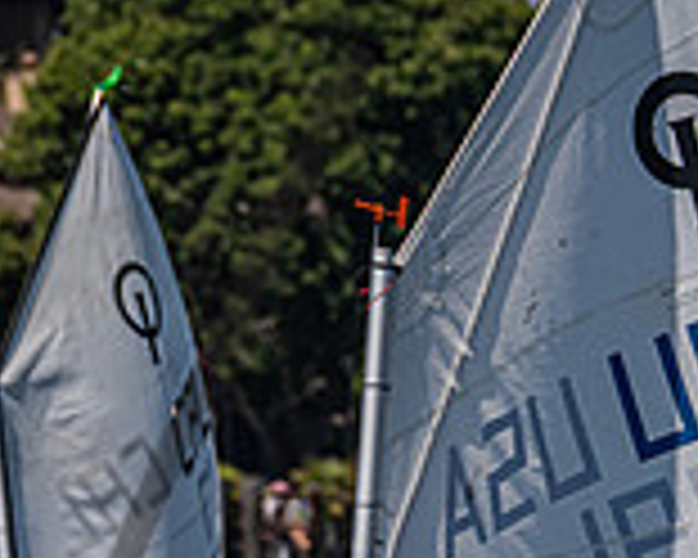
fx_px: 19625
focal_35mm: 950
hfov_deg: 2.0
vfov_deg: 1.6
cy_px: 853
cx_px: 726
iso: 250
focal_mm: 220
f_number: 8
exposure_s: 1/1250
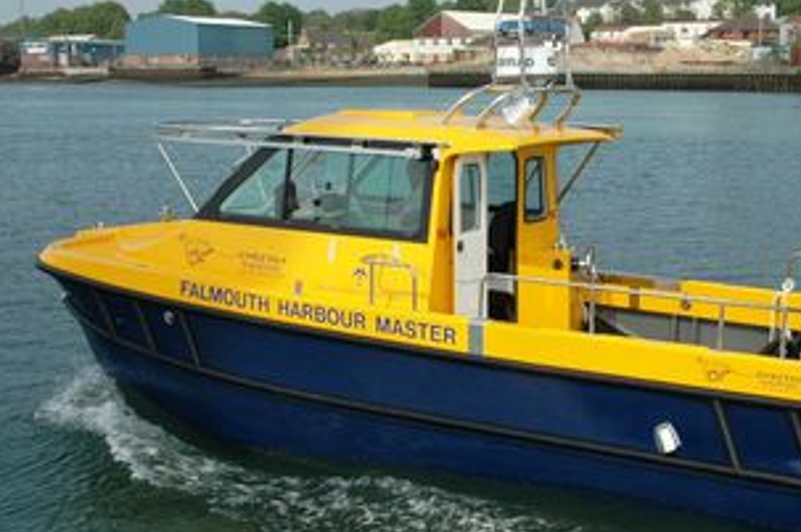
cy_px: 259
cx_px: 566
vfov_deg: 21.9
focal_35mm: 62
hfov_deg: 32.1
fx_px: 1373
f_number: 9
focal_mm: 25
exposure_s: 1/320
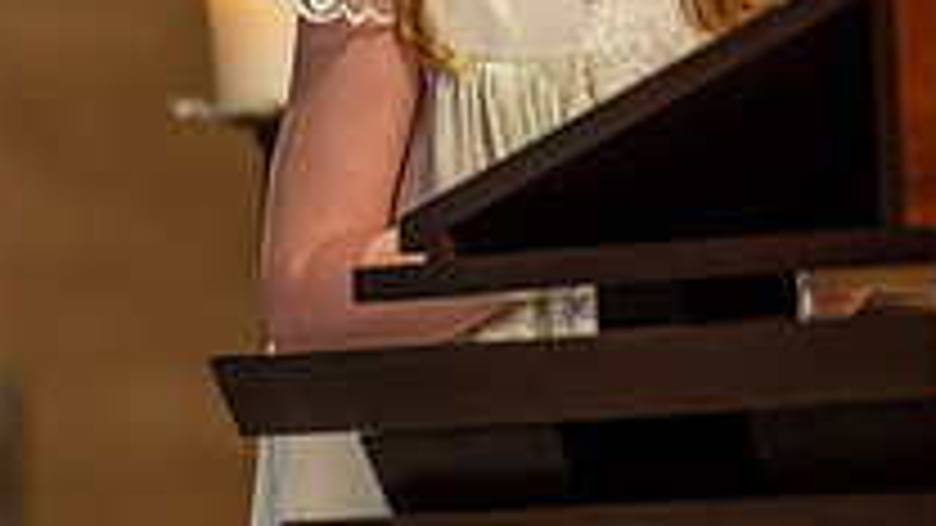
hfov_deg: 3.7
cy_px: -112
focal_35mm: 585
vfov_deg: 2.1
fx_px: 14519
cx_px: 680
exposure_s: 1/125
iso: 1600
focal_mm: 200
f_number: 2.8
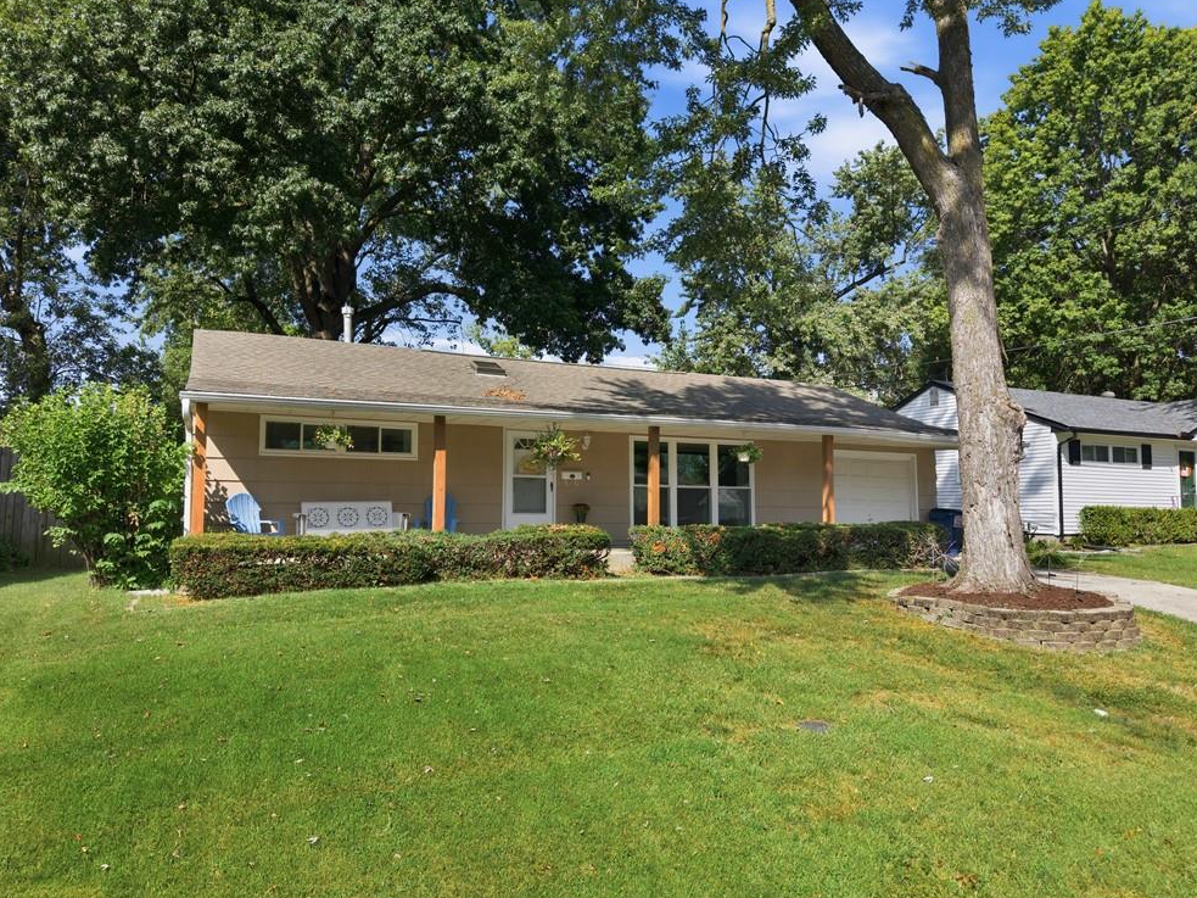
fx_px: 864
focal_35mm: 25
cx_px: 588
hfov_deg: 69.4
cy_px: 454
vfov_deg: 54.9
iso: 100
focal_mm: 8.7
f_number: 1.8
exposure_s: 1/2000
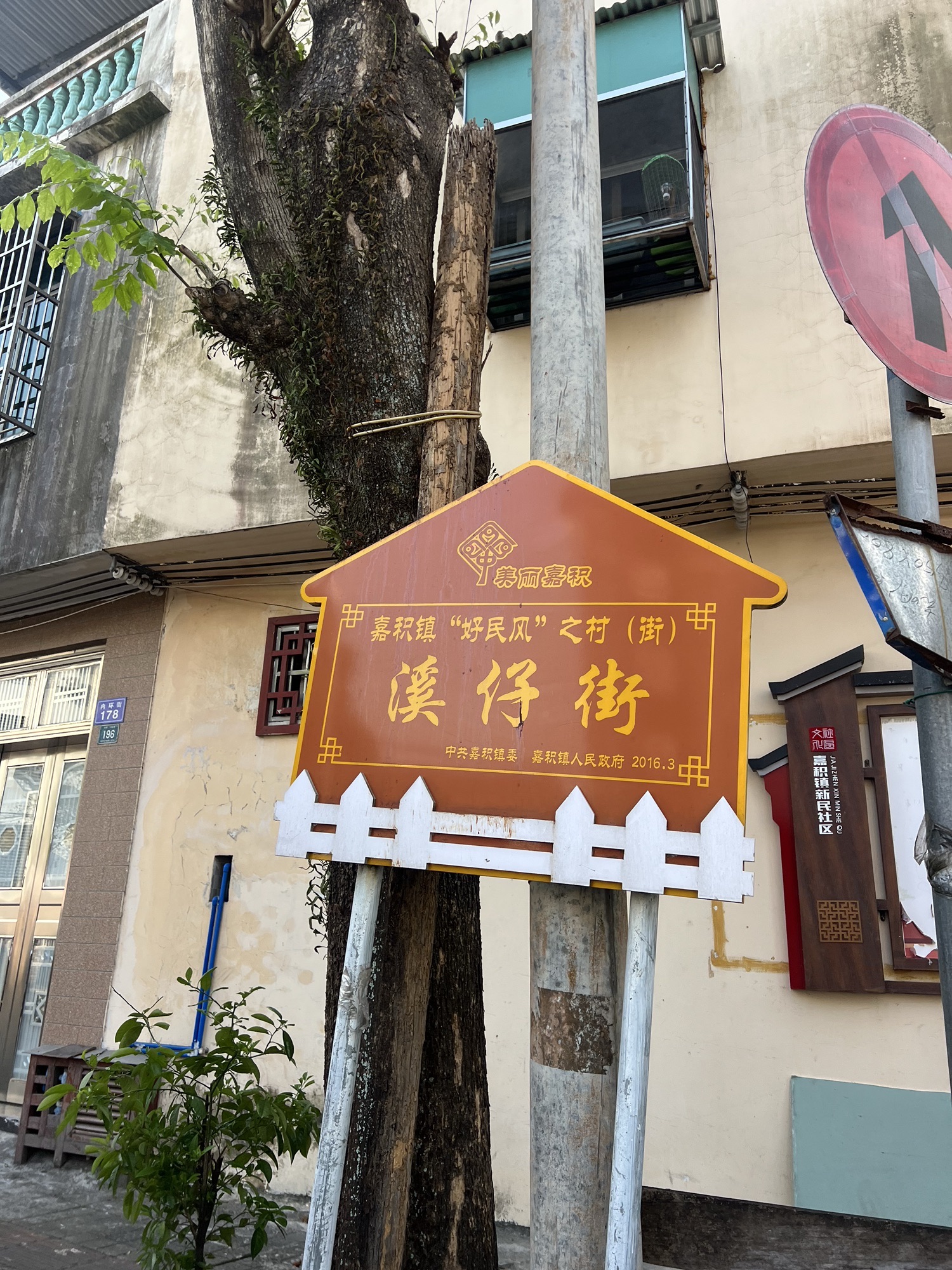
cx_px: 476
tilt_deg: +17.2
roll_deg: -1.3
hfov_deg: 53.1
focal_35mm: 26
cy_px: 635
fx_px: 953
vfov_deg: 67.3
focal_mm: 5.7
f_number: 1.5
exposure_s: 1/541
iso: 50
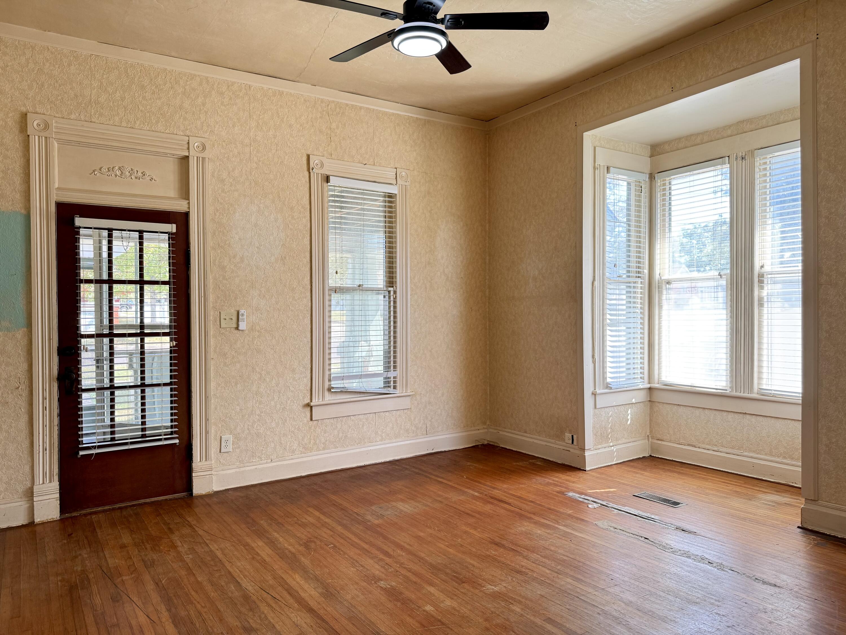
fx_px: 587
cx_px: 423
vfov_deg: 56.8
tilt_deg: -0.3
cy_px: 318
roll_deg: +0.0
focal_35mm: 24
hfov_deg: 71.6
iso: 160
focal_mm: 6.76
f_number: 1.78
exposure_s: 1/121
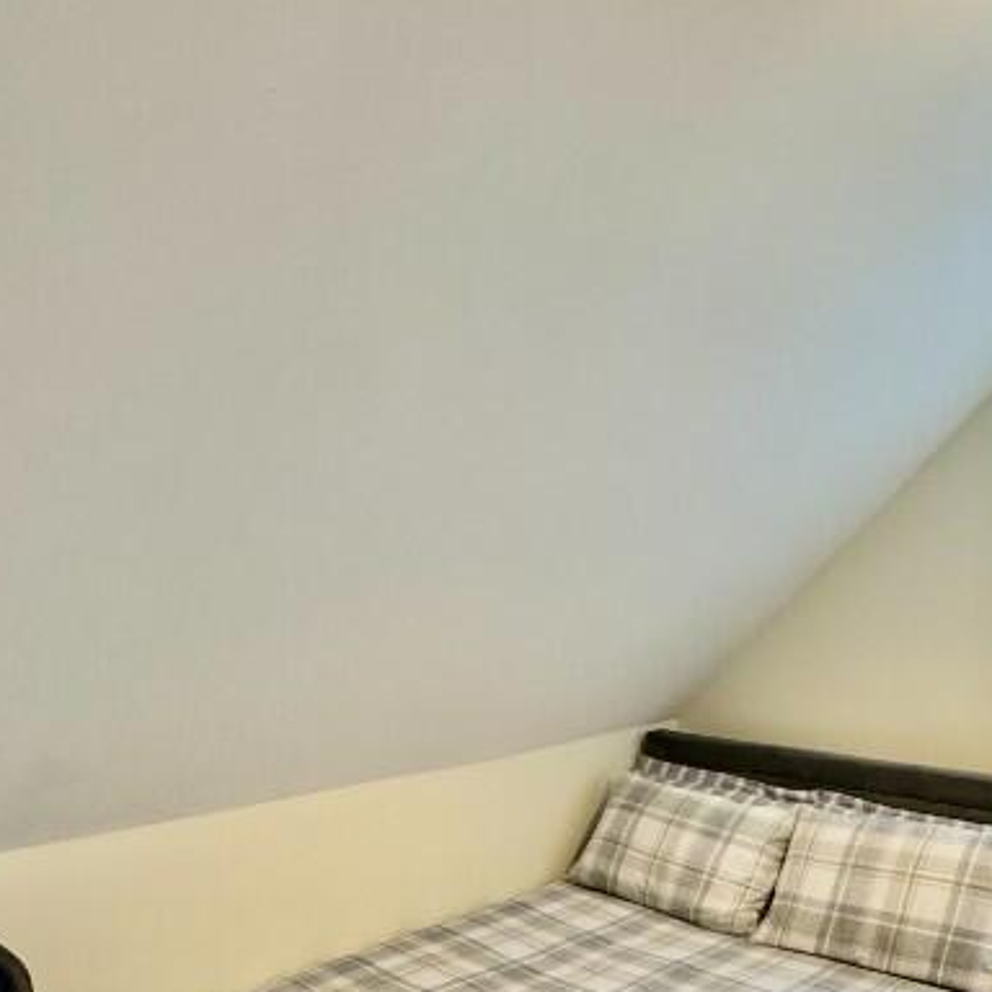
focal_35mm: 33
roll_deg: +0.5
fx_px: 1070
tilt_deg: -20.2
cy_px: 927
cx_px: 483
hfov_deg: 49.7
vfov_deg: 44.4
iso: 500
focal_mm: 2.22
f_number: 2.2
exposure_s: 1/50
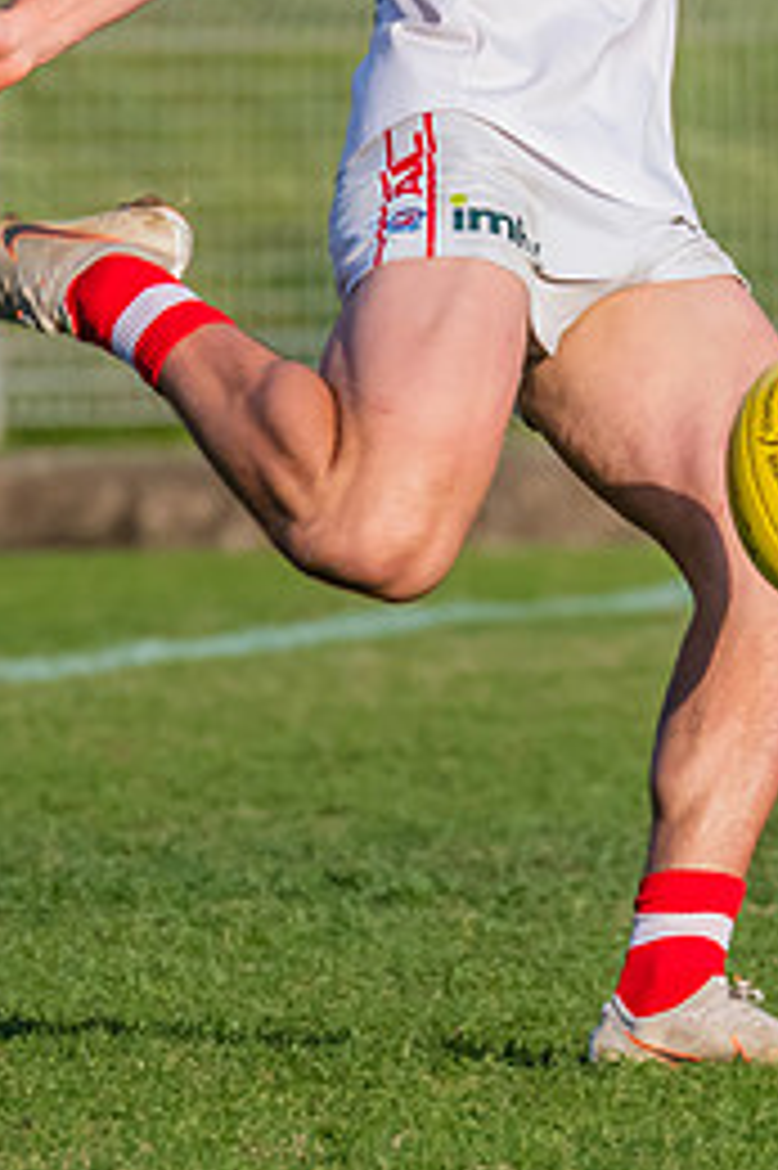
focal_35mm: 1599
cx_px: 527
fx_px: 51899
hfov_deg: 0.9
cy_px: 103
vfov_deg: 1.3
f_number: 8
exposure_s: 1/1600
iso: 800
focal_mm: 420
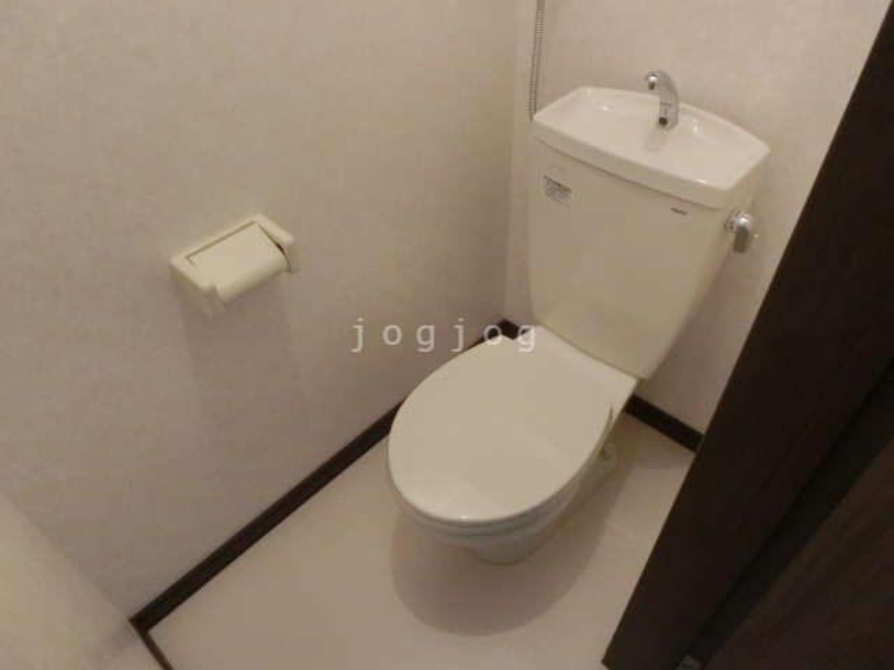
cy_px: 335
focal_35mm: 24
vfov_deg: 56.8
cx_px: 447
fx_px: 620
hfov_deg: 71.6
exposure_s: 1/100
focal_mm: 4.24
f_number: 3
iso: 800
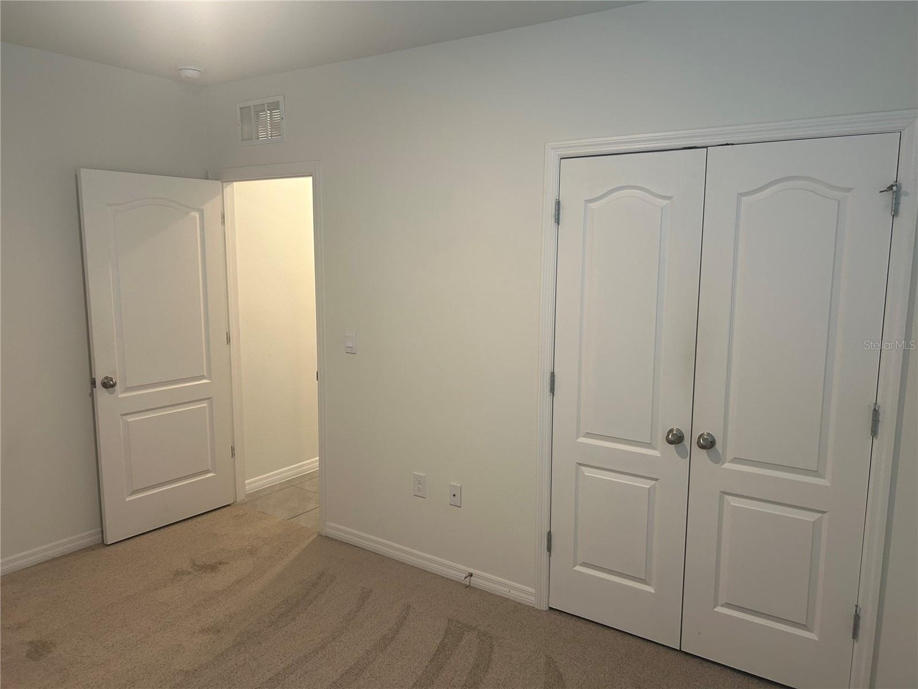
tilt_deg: -7.7
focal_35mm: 26
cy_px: 344
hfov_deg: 67.3
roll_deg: -0.5
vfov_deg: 53.1
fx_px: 690
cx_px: 459
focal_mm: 5.7
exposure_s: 1/60
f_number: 1.5
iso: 100
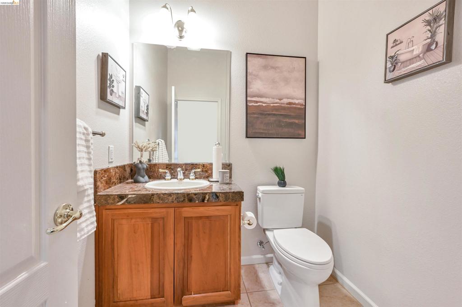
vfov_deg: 81.1
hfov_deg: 104.3
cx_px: 231
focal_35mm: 14
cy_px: 154
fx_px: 180
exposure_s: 1/15
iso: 1250
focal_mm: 14
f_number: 11
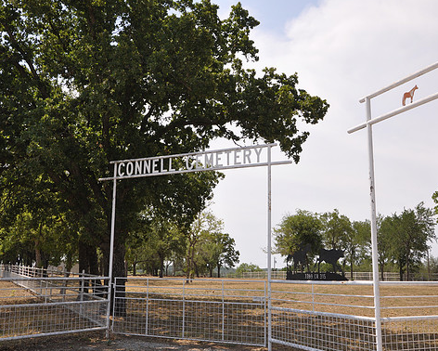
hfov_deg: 47.9
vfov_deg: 39.2
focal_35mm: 38
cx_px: 214
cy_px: 176
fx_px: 493
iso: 200
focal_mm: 22
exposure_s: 1/200
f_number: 7.1
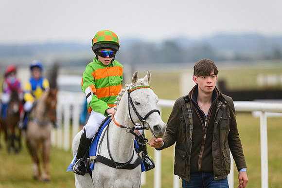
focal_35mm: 300
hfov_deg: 6.9
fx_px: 2349
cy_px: 94
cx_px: 141
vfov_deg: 4.6
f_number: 5
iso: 1000
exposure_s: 1/2000
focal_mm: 300
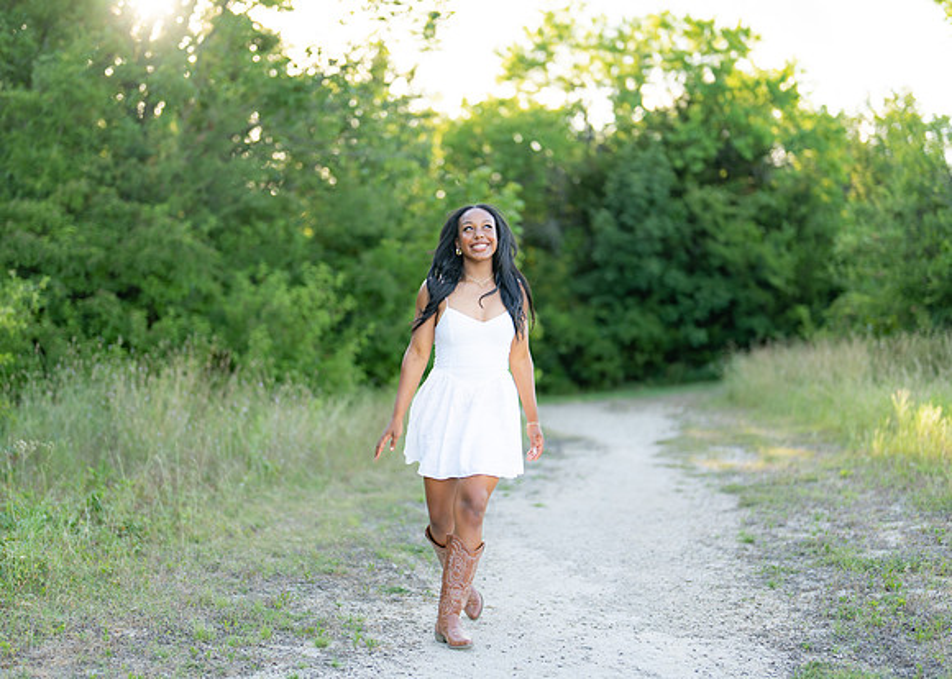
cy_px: 353
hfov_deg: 31.8
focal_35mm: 62
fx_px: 1670
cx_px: 446
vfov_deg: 23.0
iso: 100
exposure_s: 1/1000
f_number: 1.2
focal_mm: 50
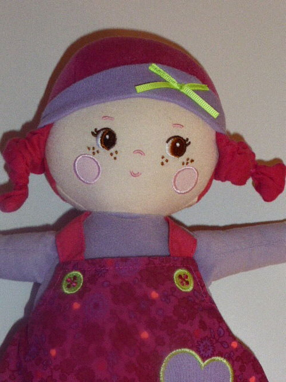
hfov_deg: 19.9
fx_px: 815
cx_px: 143
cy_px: 191
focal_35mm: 74
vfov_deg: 26.3
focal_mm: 12.5
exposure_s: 1/60
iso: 800
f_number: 5
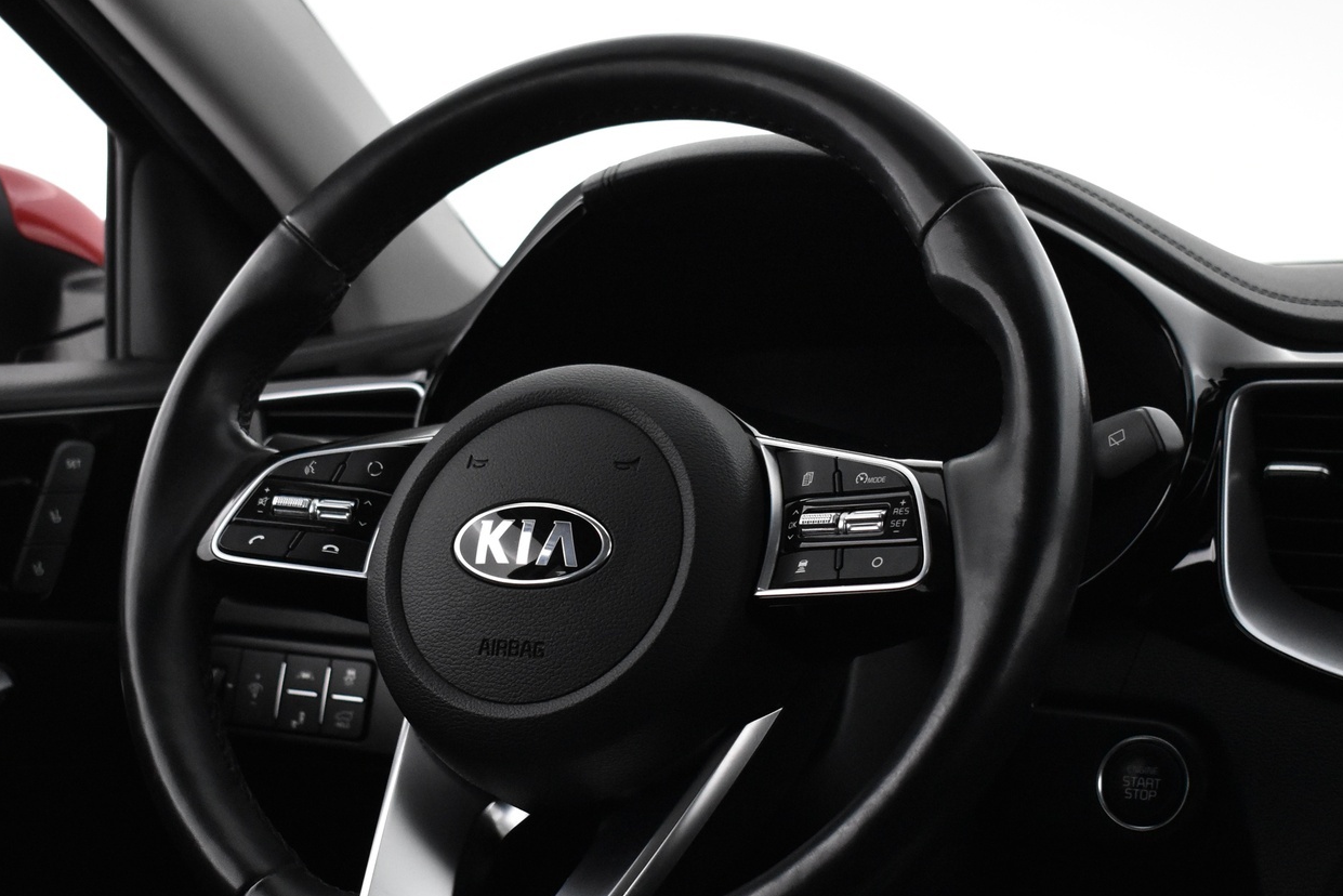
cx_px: 597
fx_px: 2263
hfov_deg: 33.0
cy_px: 562
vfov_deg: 22.3
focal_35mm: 61
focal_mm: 31
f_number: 4.2
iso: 3200
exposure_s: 1/50
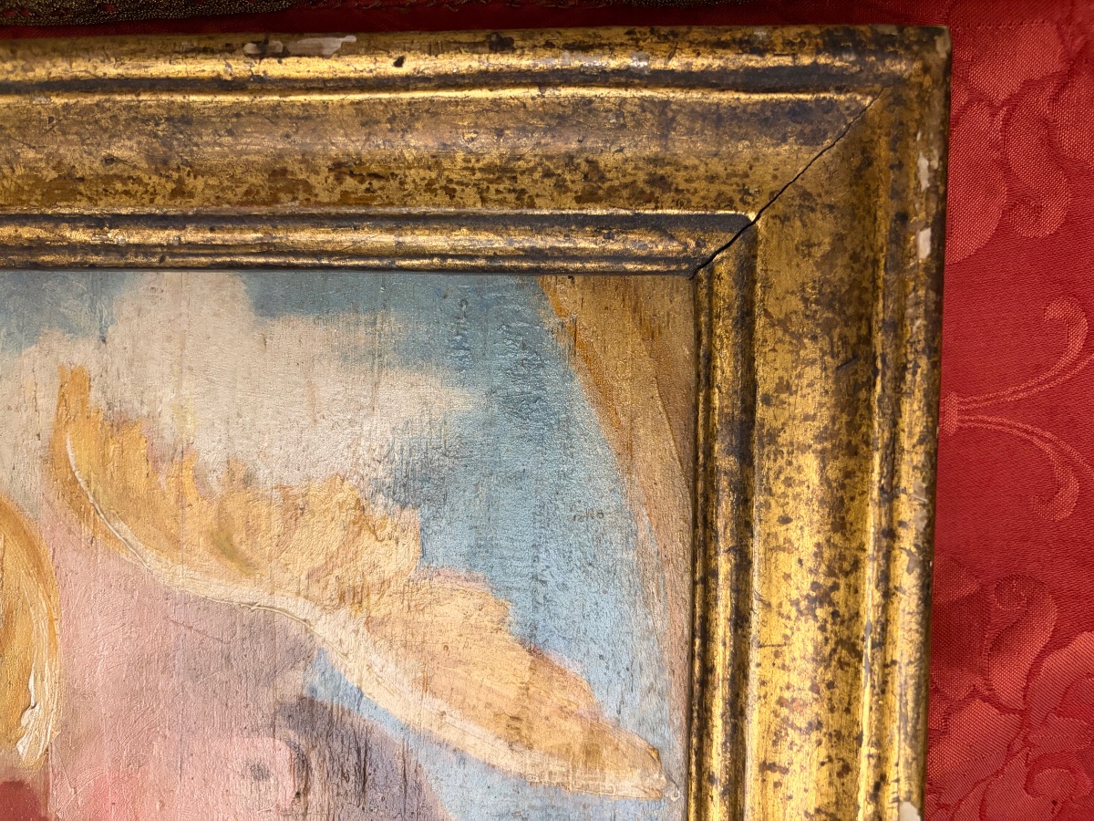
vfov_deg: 53.1
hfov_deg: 67.3
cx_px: 547
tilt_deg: -76.2
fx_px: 822
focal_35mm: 26
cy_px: 410
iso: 500
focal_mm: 5.96
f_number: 1.6
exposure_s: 1/50
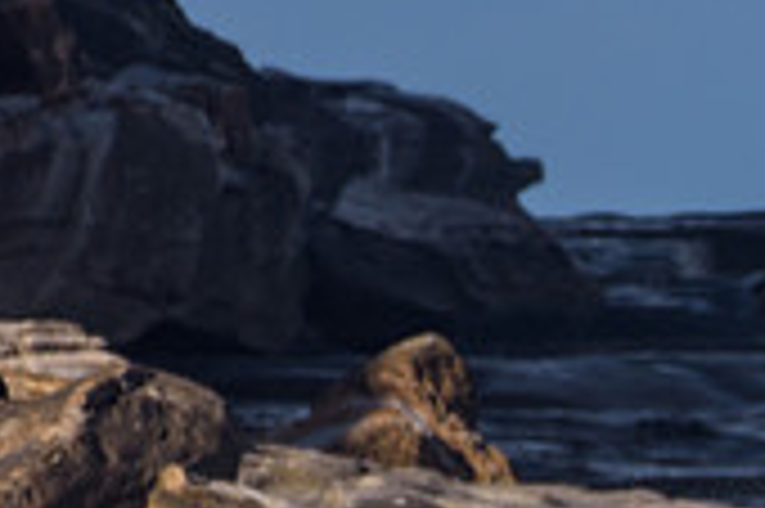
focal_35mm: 2093
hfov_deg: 1.0
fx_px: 44433
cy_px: 847
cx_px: 1184
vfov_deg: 0.7
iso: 100
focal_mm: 500
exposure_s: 1/2000
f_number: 5.6
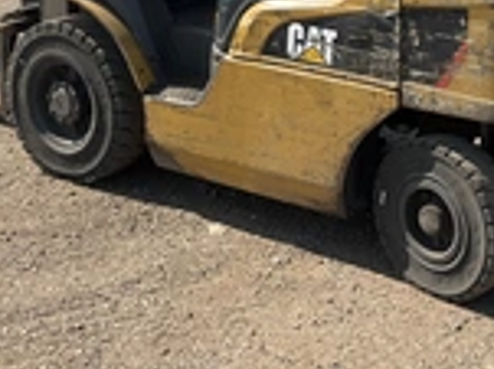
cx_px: 376
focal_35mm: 77
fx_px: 1098
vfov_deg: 18.2
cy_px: -62
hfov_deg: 25.0
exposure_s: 1/1451
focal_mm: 3
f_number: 1.8
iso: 25
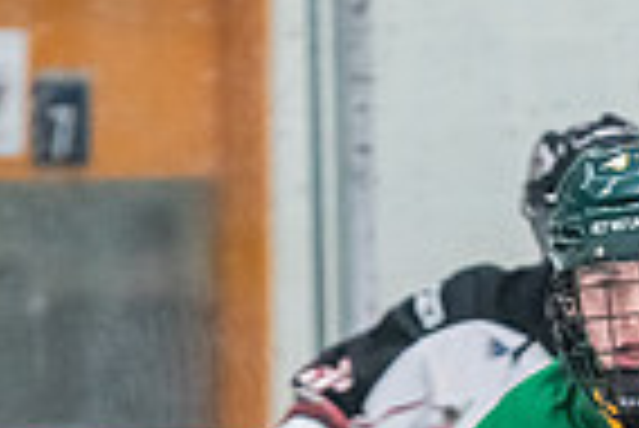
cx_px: 629
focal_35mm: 593
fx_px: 10536
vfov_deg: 2.3
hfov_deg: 3.5
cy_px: 803
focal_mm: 120
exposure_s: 1/800
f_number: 2.8
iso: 4000
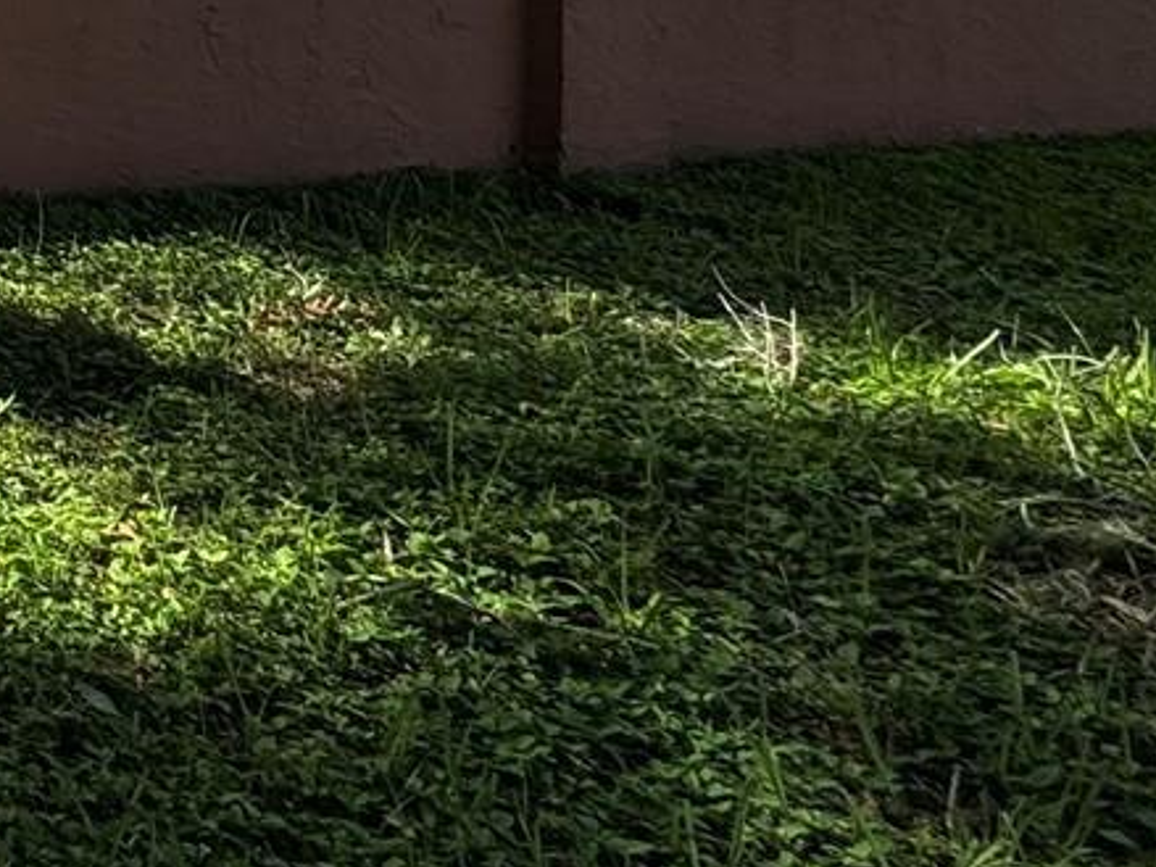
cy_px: -403
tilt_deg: +0.3
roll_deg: -0.6
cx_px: -919
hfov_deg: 22.3
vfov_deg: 23.4
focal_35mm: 51
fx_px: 1703
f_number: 2.2
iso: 50
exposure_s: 1/1160
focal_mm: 2.22
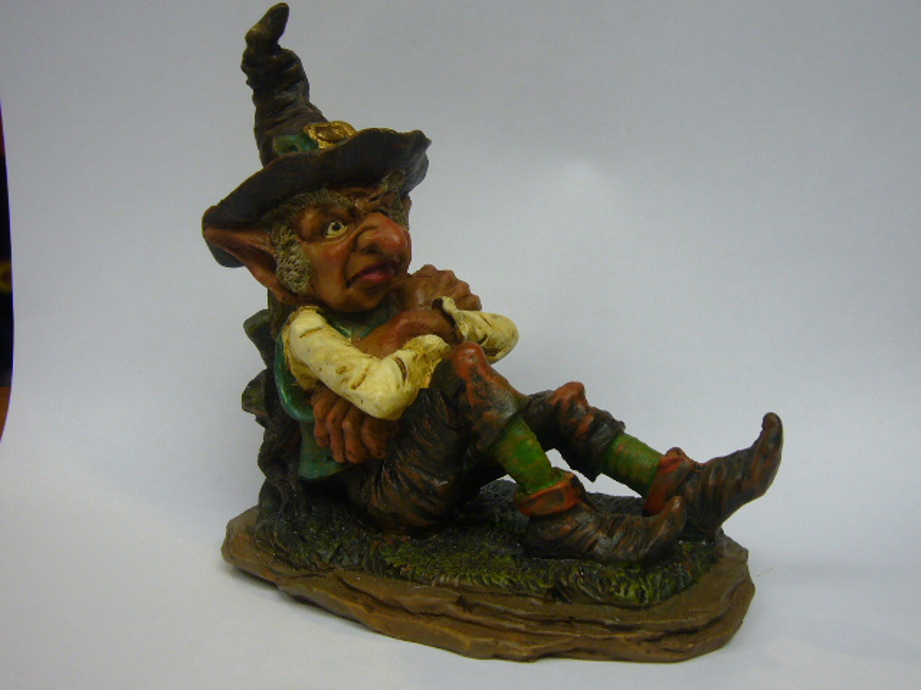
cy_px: 345
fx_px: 1224
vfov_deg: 31.5
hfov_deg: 41.2
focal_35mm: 46
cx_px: 460
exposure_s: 1/40
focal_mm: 5.4
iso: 80
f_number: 3
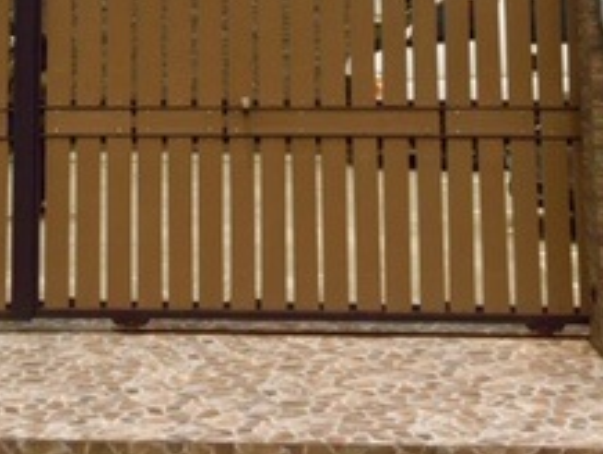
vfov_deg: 16.1
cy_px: -197
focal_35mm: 85
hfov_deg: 22.8
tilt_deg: +5.6
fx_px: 1482
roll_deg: -2.5
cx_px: 174
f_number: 2.2
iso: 32
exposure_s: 1/3597
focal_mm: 4.15
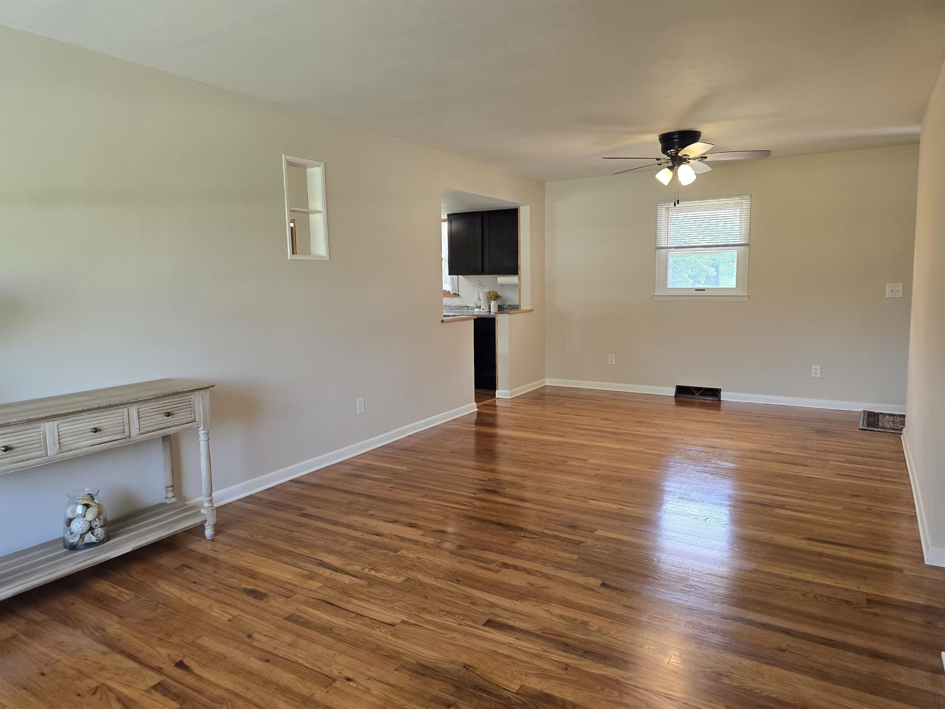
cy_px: 354
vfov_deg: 58.9
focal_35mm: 23
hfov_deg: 73.9
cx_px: 472
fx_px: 628
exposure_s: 1/120
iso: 125
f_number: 1.7
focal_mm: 6.3
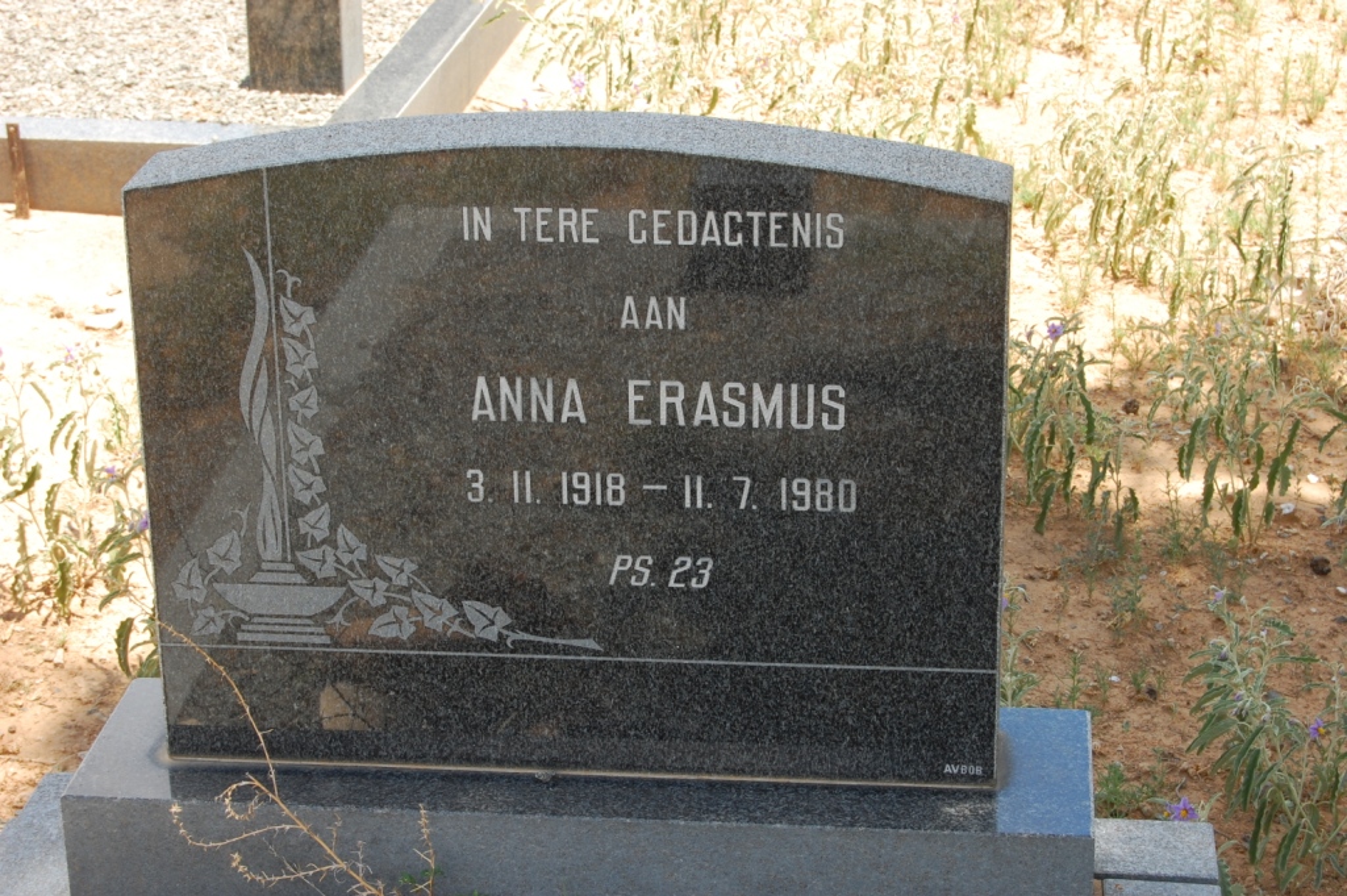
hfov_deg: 24.6
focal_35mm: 82
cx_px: 674
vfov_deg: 16.5
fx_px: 3084
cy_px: 448
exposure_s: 1/50
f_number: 14
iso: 200
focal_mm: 55
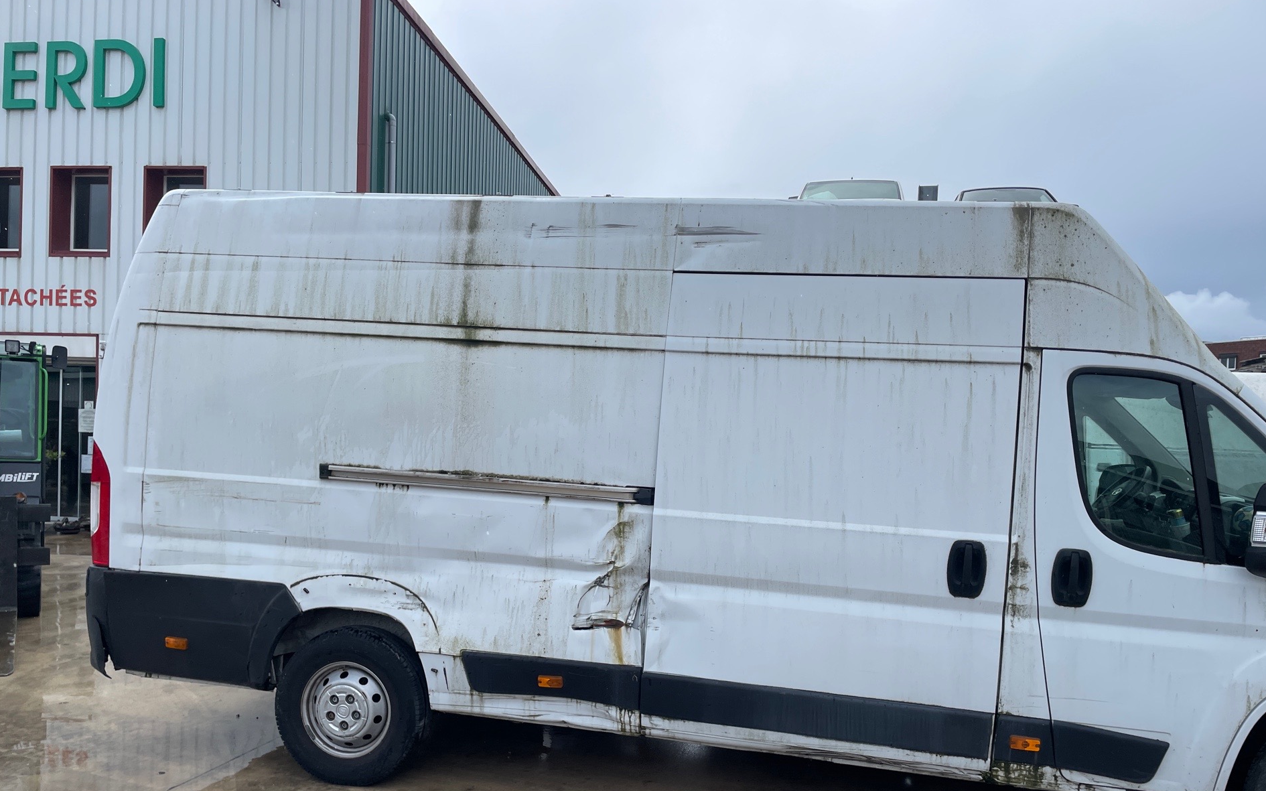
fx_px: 966
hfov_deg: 66.5
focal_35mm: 28
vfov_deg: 44.3
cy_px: 476
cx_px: 640
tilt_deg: -2.5
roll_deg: -1.0
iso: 32
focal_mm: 4.2
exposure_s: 1/2747
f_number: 1.6
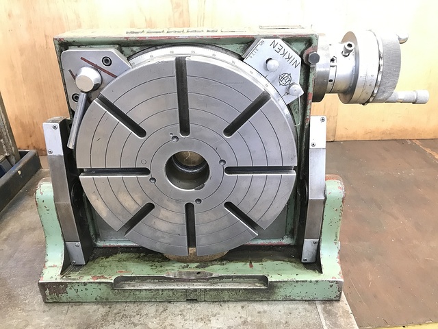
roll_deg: +0.8
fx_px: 354
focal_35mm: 28
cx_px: 219
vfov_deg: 49.7
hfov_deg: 63.4
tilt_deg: -26.1
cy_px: 164
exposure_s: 1/15
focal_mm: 3.99
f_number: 1.8
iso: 50
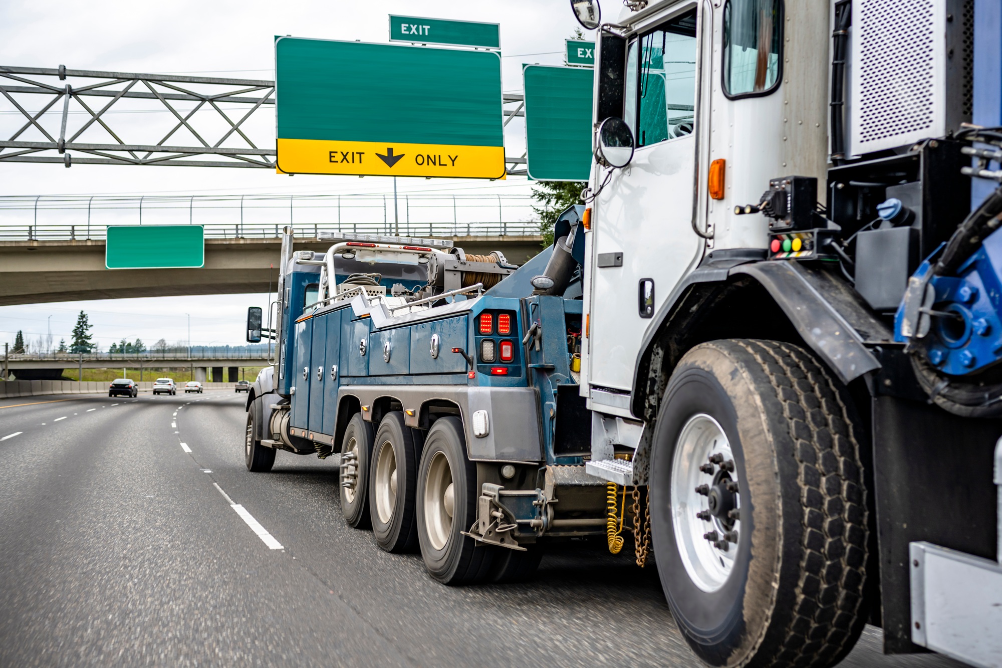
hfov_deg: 54.4
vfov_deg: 37.8
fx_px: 974
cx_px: 501
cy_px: 334
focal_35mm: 35
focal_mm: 35
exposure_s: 1/320
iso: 100
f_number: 2.8
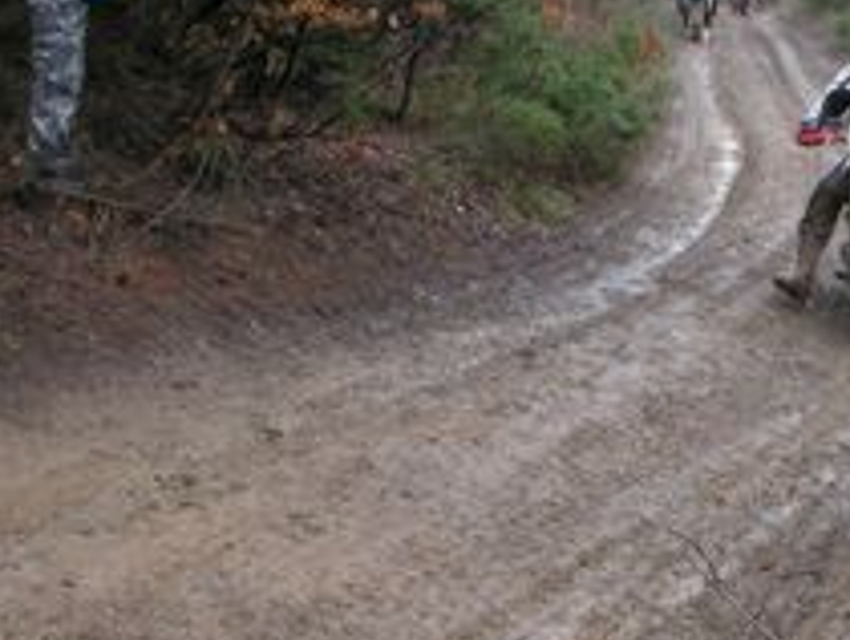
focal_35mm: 77
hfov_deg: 25.2
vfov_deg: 19.2
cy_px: 346
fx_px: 1893
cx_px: 546
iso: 50
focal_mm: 6
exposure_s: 1/125
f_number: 3.2
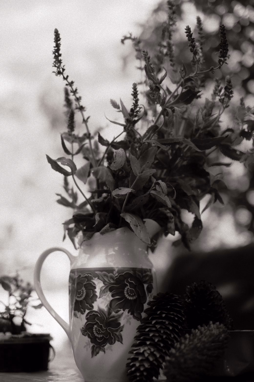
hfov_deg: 25.5
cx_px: 127
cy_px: 191
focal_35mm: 53
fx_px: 561
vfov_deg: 37.5
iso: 640
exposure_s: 1/4000
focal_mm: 35
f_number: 1.6
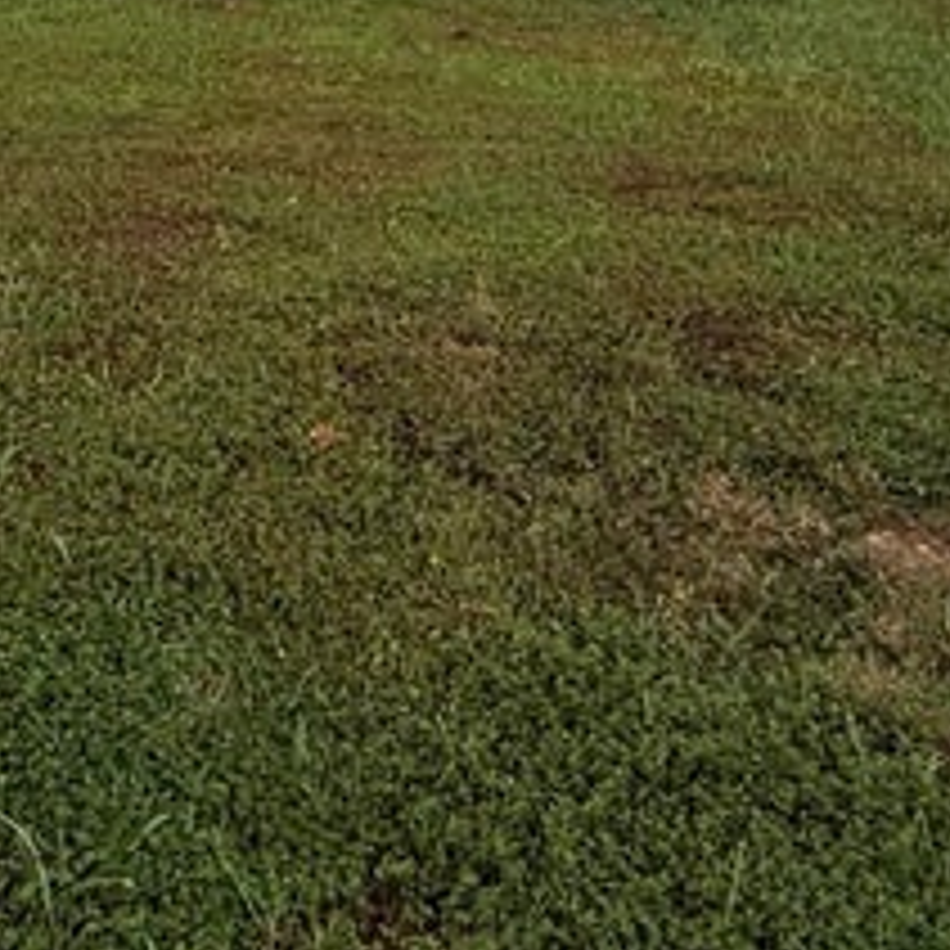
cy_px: -302
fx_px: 1552
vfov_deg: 27.9
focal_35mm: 50
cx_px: 245
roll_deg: -2.0
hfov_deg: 33.4
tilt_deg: +5.2
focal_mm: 2.22
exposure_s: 1/331
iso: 50
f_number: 2.2
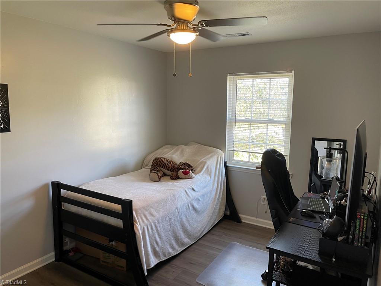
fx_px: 286
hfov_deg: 67.3
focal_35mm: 26
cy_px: 143
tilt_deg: -7.8
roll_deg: -0.1
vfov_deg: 53.1
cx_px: 190
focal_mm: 5.1
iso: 100
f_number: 1.6
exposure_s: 1/60
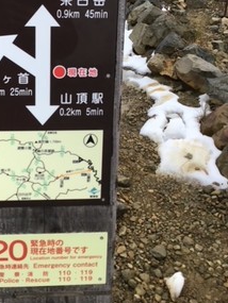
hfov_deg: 29.1
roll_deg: -1.6
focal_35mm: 49
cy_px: 97
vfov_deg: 38.4
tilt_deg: -14.4
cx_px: 50
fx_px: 430
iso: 25
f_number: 2.4
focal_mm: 3.3
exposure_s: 1/721
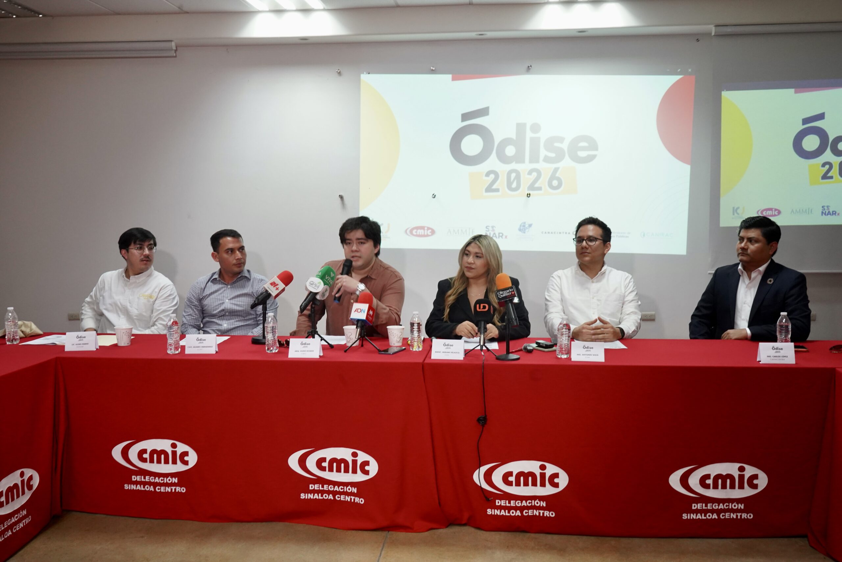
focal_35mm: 33
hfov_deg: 57.2
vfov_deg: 40.0
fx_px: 772
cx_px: 421
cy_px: 281
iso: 3200
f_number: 13
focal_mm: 33
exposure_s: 1/25
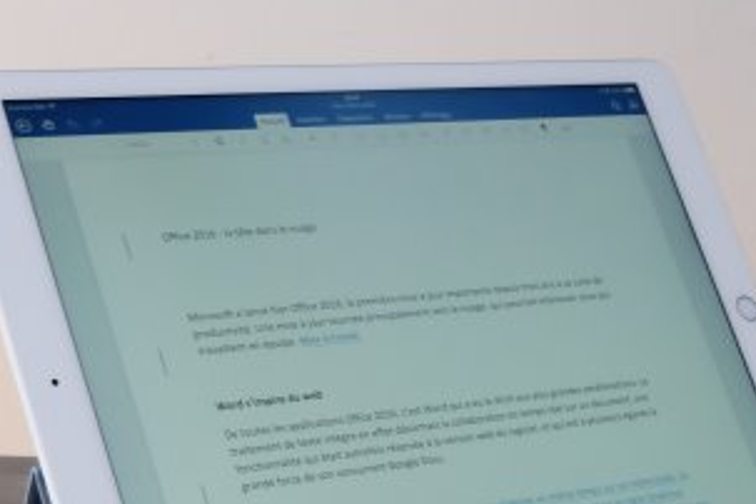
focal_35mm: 101
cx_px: 447
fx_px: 2121
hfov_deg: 20.2
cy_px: 487
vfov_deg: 13.4
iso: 3200
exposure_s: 1/2.6
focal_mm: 34
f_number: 10
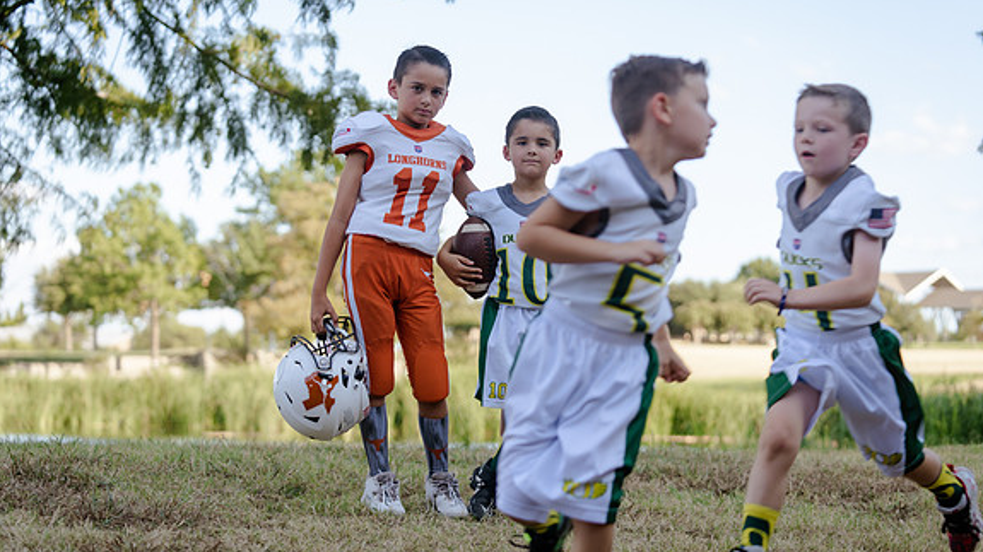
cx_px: 492
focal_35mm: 74
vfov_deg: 16.3
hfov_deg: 28.6
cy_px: 273
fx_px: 1928
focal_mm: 70
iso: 125
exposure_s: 1/320
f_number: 3.2
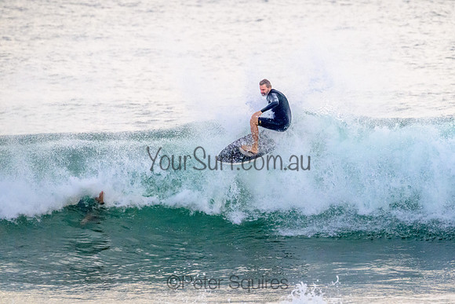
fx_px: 9486
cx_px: 285
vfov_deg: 1.8
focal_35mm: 750
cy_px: 114
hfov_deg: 2.7
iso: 4500
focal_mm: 600
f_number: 11
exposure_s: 1/2000
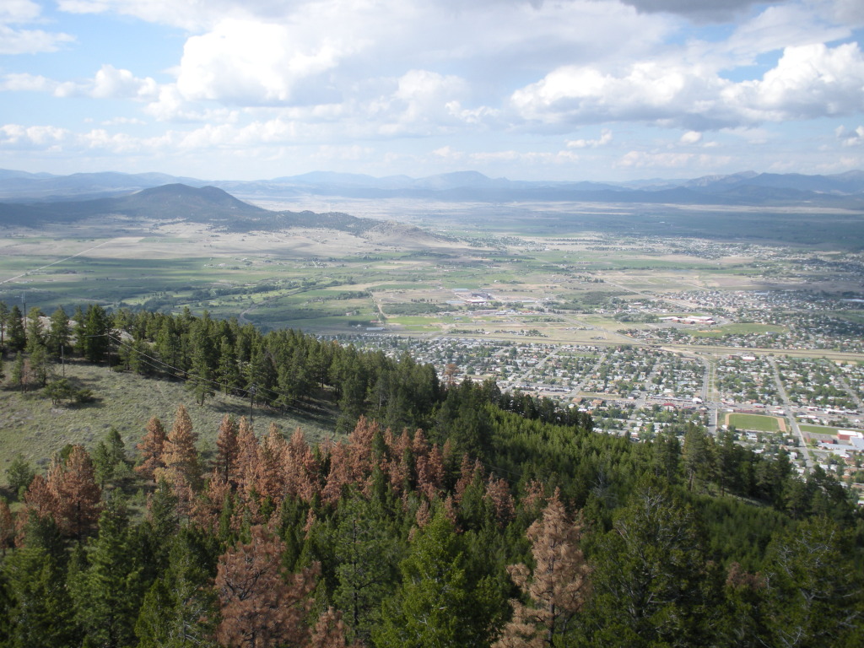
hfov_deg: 51.4
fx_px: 899
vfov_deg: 39.7
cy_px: 324
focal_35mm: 36
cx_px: 432
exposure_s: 1/484
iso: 64
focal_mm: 6.3
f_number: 3.5
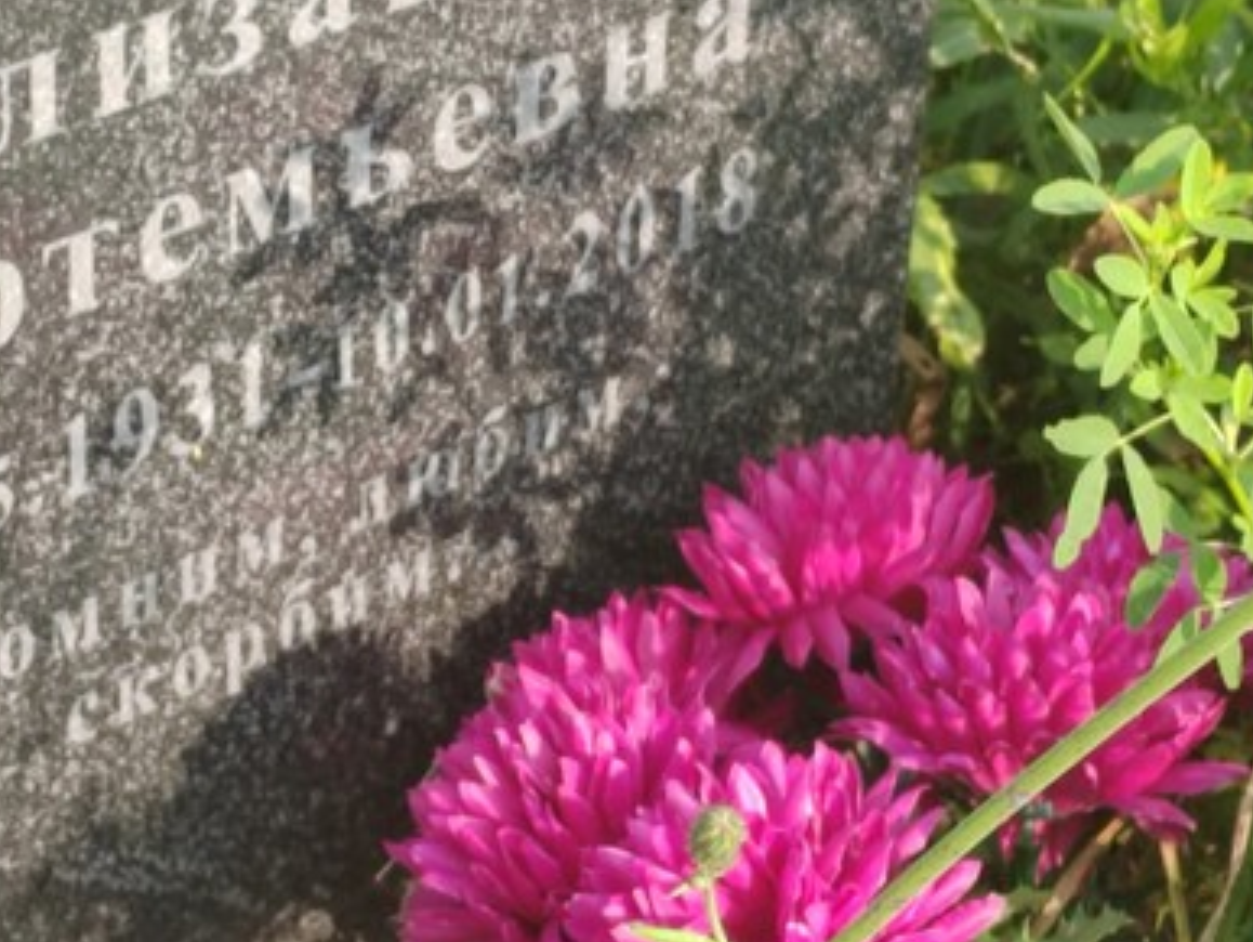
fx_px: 5252
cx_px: 422
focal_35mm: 145
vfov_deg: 10.2
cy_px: 156
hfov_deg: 13.6
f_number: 1.9
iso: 100
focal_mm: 5.52
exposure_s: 1/240
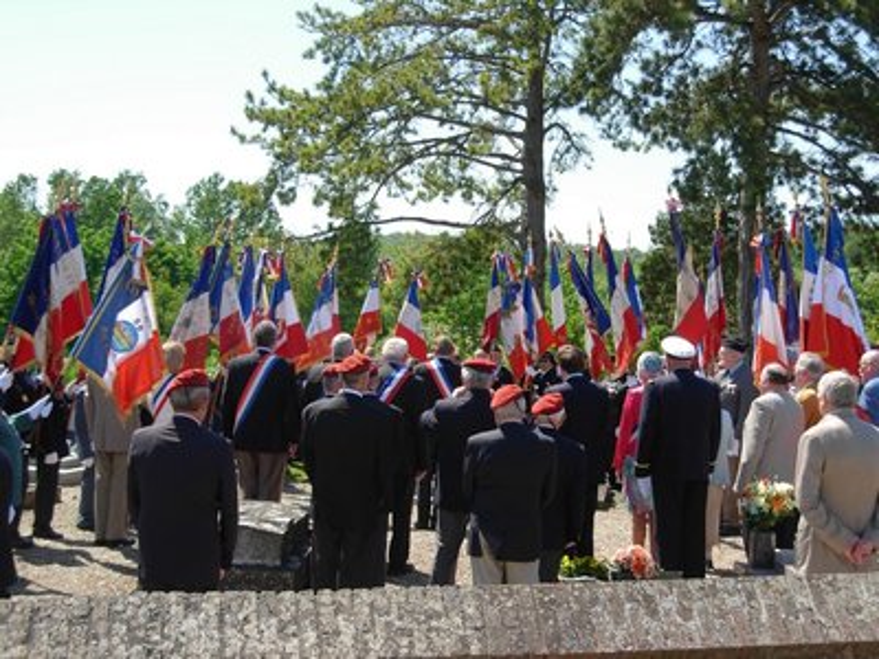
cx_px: 440
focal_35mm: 58
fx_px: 1473
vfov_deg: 25.2
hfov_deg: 33.2
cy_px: 330
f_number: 3.3
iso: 79
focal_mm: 9.5
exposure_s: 1/470
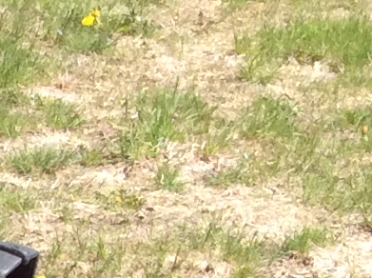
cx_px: -682
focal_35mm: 212
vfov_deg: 6.7
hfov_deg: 8.2
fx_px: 2275
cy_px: 653
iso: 32
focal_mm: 3.3
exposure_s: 1/733
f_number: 2.4
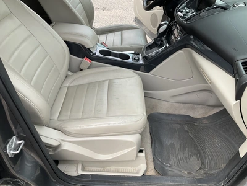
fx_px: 207
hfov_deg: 61.7
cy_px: 93
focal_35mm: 29
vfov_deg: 48.2
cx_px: 124
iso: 20
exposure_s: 1/204
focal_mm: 3
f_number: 1.8
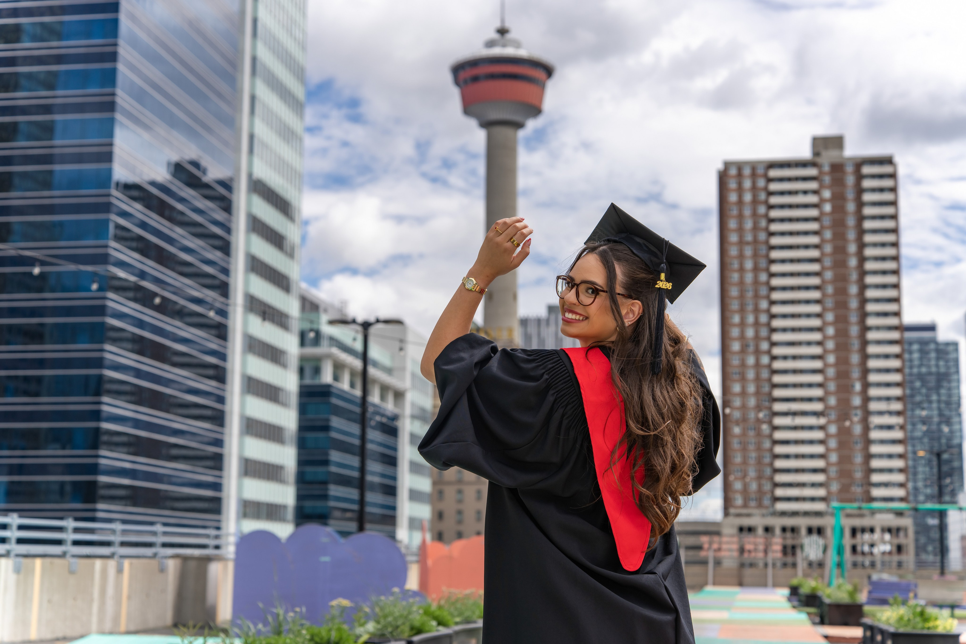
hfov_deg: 35.1
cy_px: 322
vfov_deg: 23.8
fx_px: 1529
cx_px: 483
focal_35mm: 57
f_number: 4.5
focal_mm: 57
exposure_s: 1/1000
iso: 100
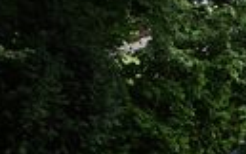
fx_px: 772
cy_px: 211
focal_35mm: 115
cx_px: 307
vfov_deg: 11.1
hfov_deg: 17.2
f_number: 2.6
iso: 80
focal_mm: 5.8
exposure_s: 1/200
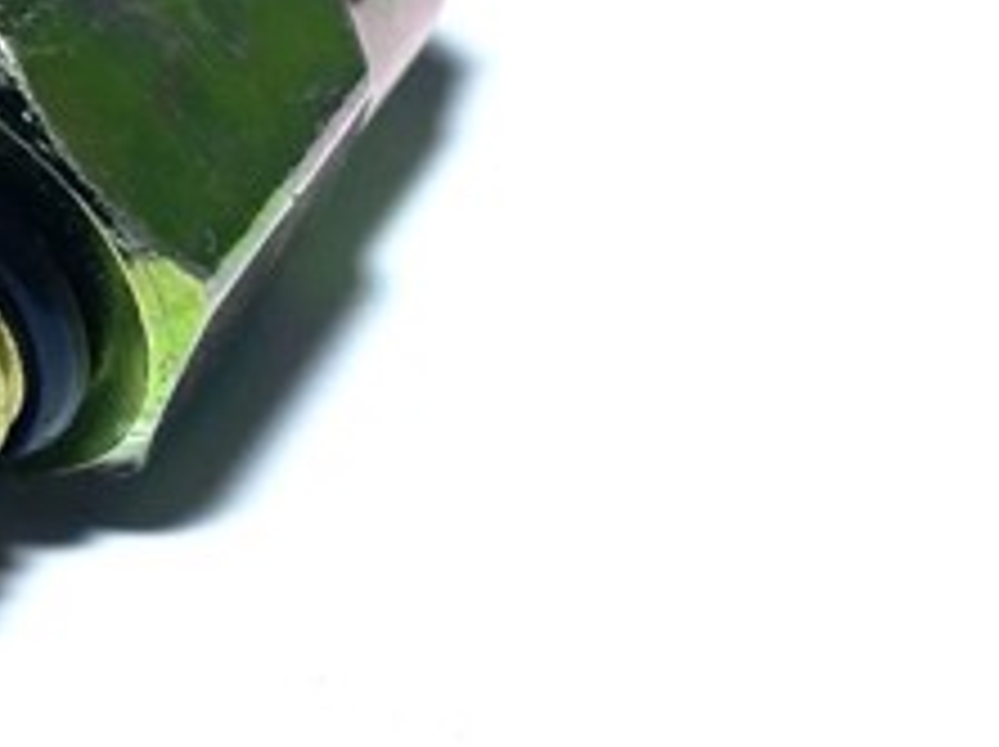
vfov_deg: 19.5
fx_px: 2162
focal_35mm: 75
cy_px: 205
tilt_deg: -47.2
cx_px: 284
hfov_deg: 25.8
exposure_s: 1/100
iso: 40
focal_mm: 4.25
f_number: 1.8
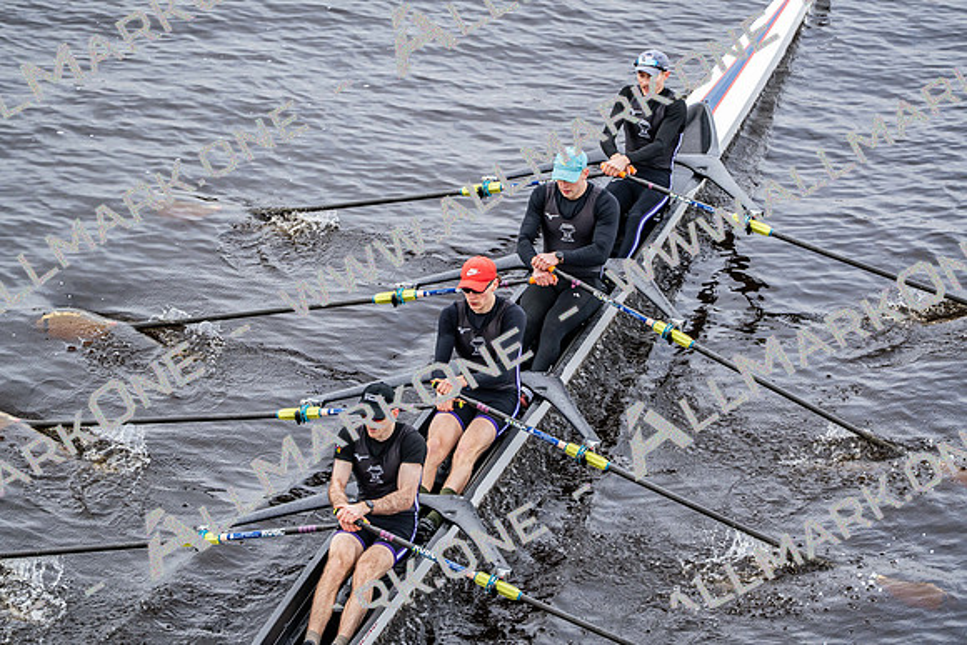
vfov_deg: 7.1
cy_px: 322
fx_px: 5212
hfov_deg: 10.6
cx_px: 484
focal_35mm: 194
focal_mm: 194
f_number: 2.8
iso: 640
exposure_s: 1/2000
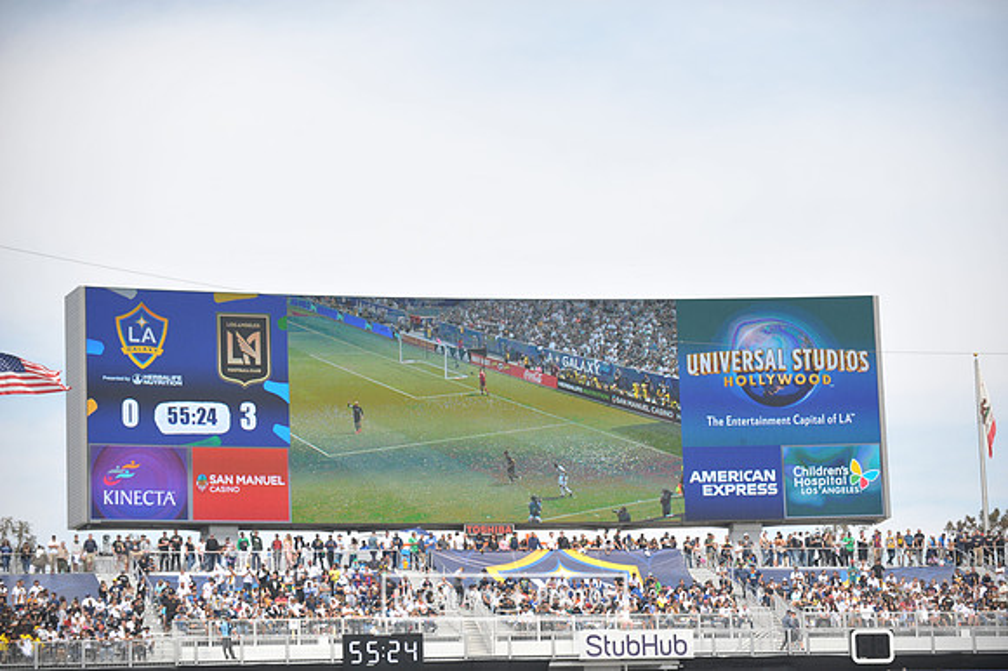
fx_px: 3246
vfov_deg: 11.8
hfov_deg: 17.7
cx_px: 504
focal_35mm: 116
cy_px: 336
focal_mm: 116
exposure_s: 1/2500
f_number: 3.5
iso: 320
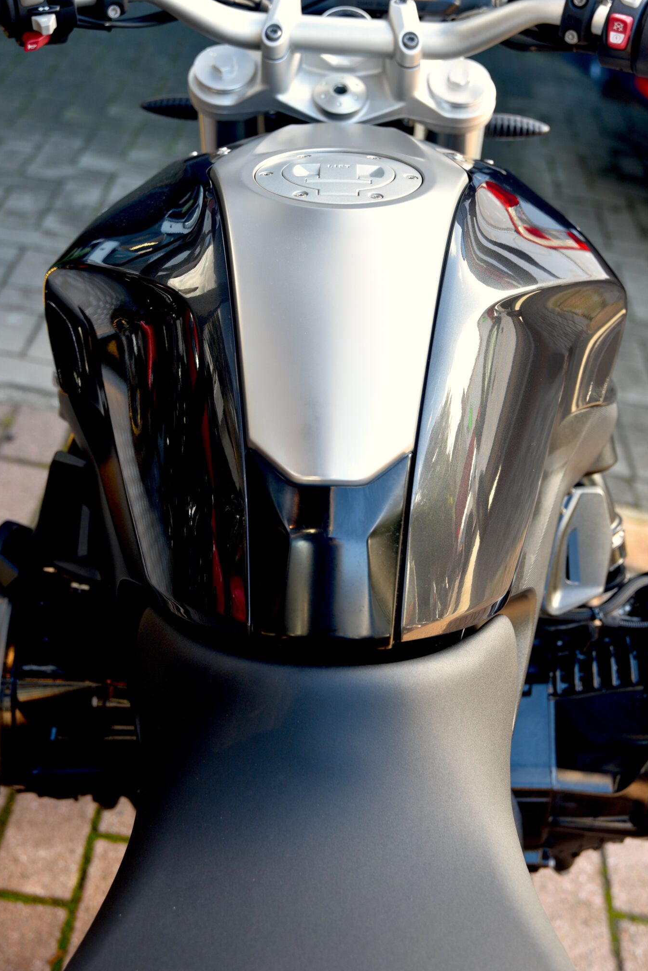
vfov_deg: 35.6
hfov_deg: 24.2
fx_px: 1510
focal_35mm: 56
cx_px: 346
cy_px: 424
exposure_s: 1/80
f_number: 4.5
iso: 200
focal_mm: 44
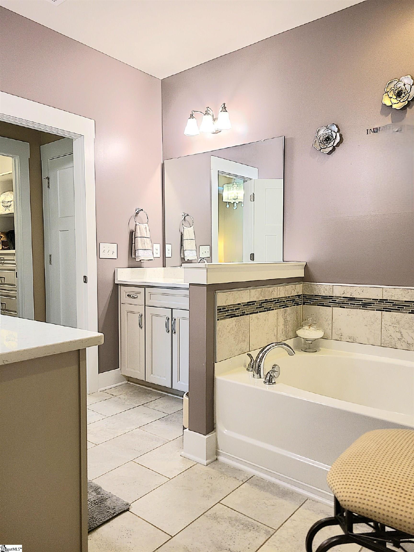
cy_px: 276
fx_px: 415
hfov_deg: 53.1
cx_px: 207
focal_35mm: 26
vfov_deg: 67.3
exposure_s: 1/60.2
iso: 200
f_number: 1.8
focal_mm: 5.4
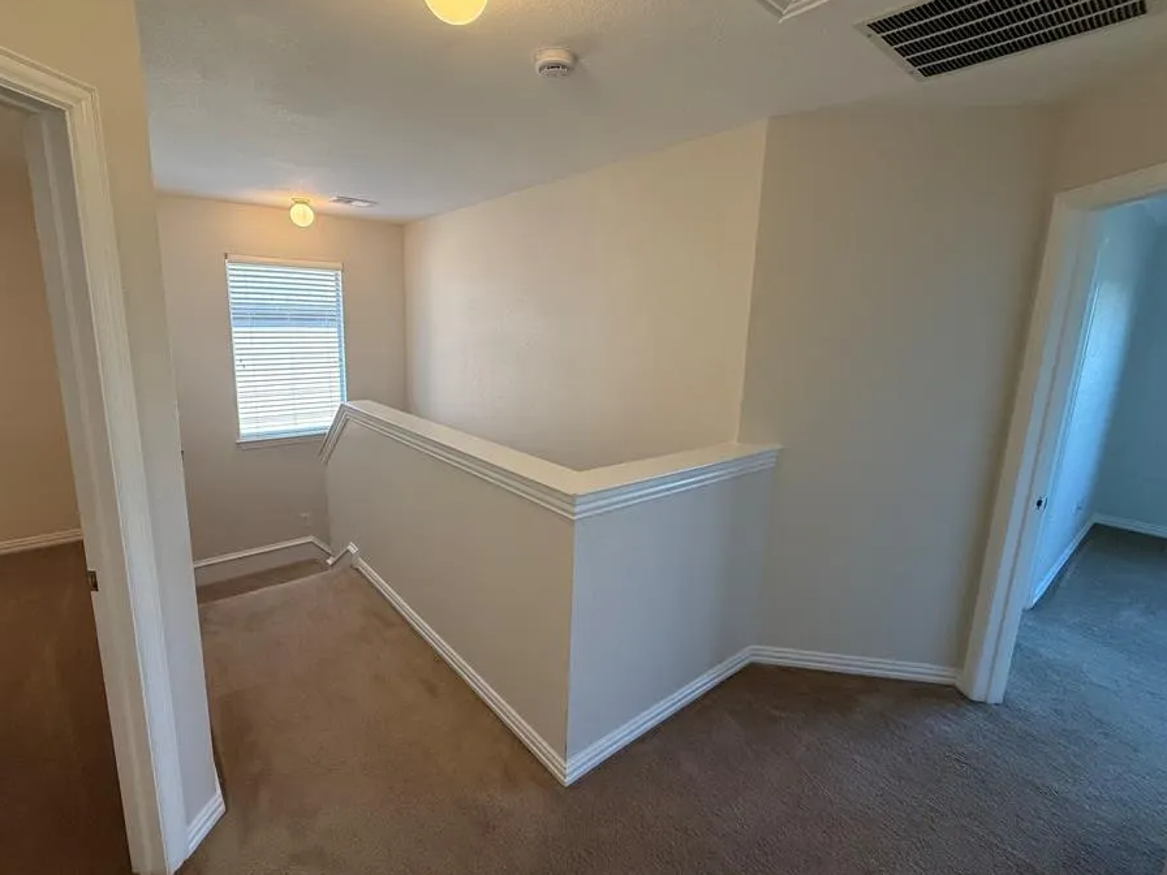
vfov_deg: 78.1
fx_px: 539
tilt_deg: -11.5
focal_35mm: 16
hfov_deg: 94.3
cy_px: 421
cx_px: 538
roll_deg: -1.3
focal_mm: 2.22
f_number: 2.2
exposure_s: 1/120
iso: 200
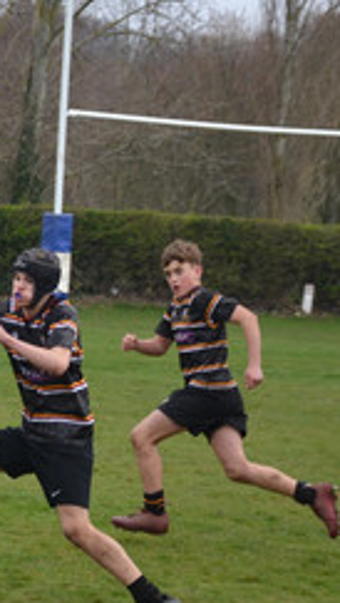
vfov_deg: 12.4
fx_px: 2784
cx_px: -233
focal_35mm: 174
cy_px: 391
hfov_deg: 6.8
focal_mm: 42
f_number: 4.5
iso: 400
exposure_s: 1/1000
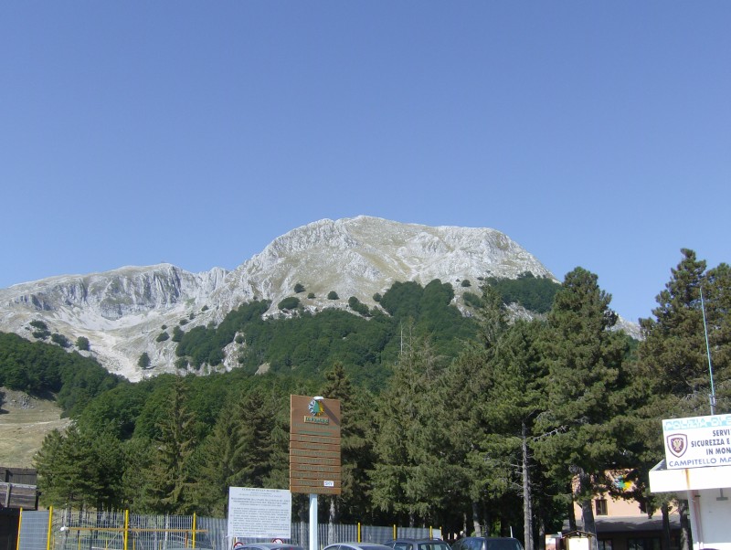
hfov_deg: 51.3
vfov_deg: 39.7
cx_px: 366
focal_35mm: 36
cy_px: 275
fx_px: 761
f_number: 4.7
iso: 100
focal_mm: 6
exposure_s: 1/662
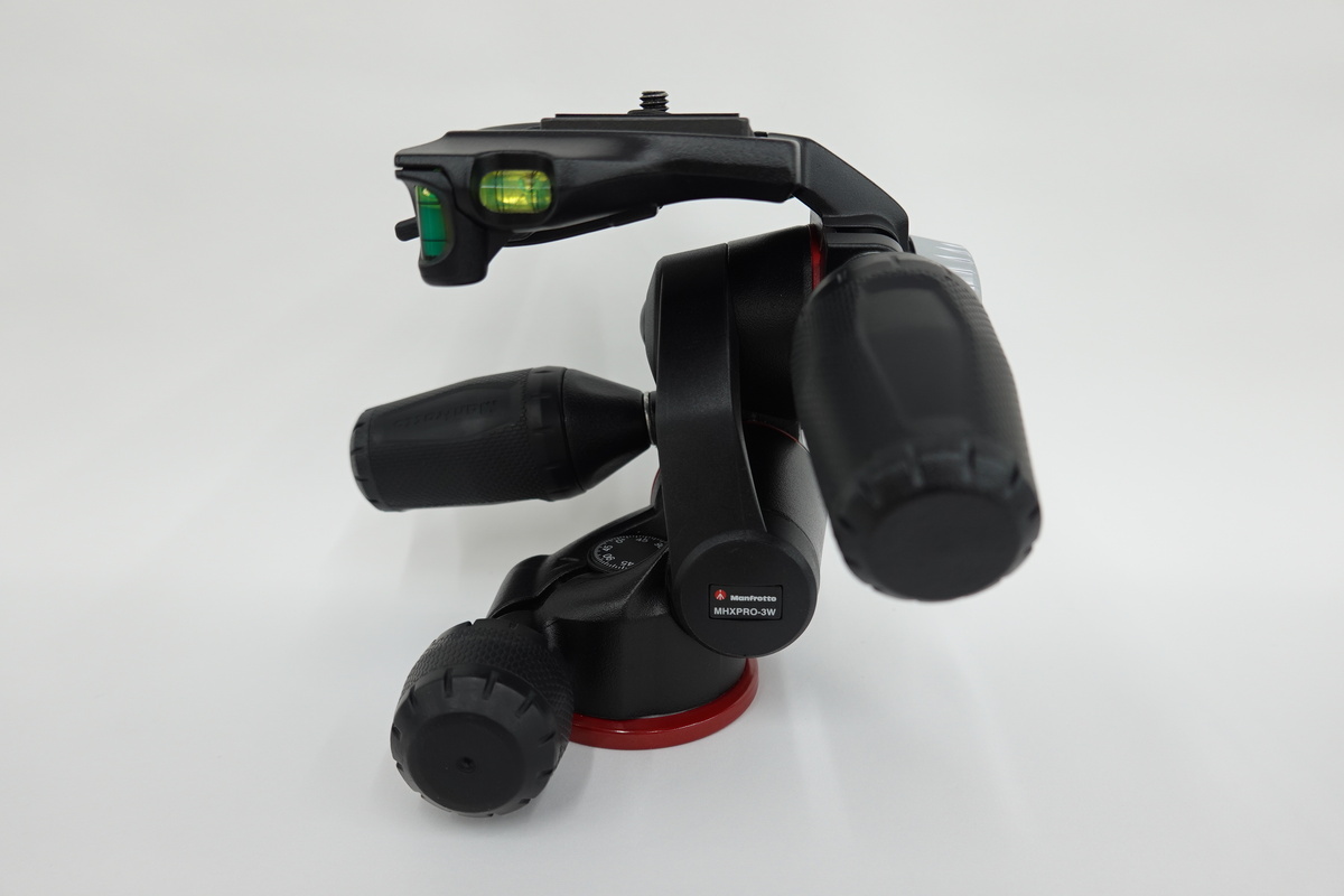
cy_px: 448
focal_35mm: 26
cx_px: 672
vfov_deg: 49.6
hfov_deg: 69.4
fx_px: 971
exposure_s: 1/50
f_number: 3.2
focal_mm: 9.54
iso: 100
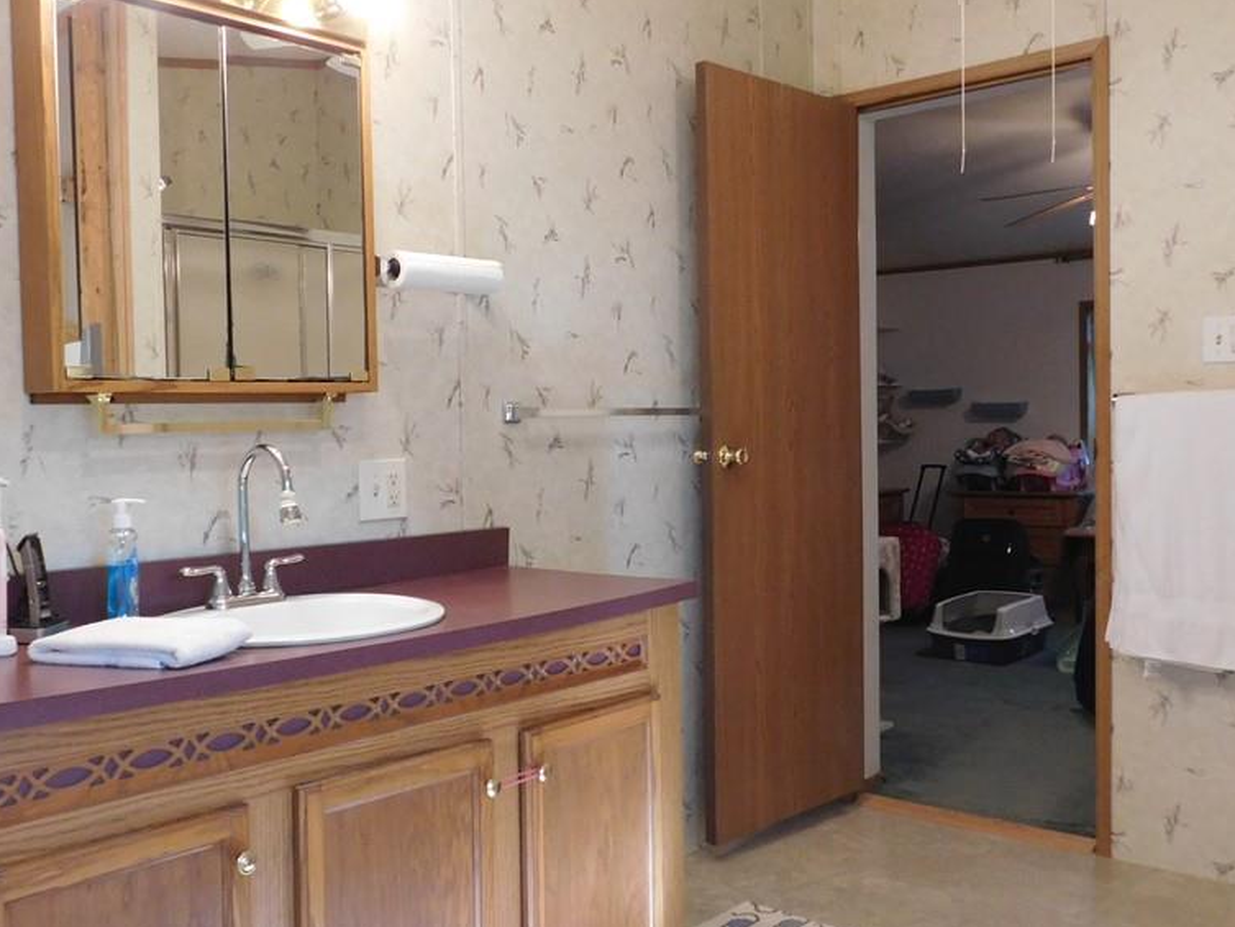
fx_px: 1213
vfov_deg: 41.8
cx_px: 545
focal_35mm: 34
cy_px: 464
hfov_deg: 53.8
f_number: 3.1
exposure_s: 1/30
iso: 280
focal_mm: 4.5
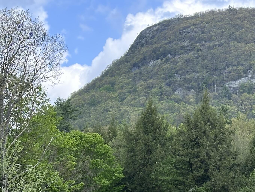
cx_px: 246
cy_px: 205
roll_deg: -0.9
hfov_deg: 18.1
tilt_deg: +3.2
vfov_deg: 13.7
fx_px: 781
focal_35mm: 106
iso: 64
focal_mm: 6.86
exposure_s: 1/962
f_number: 1.78
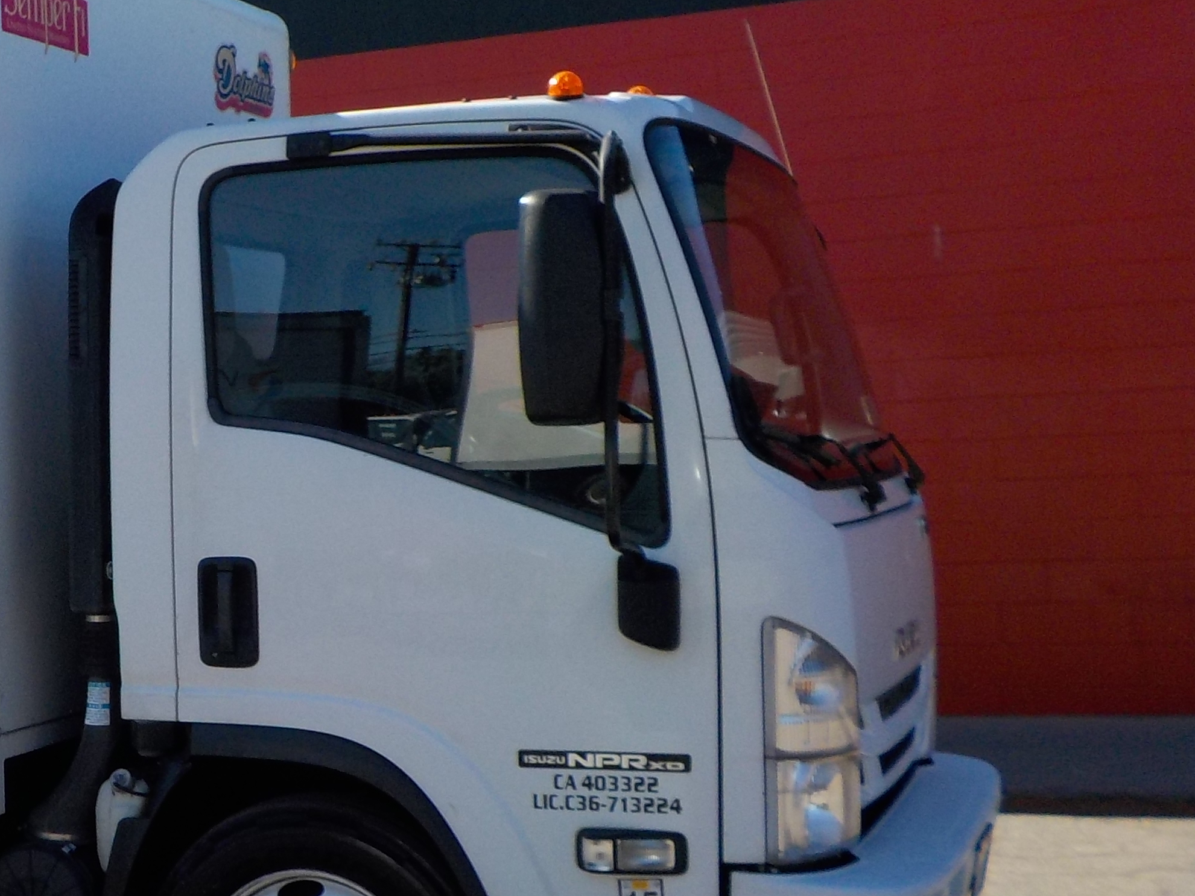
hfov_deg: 28.5
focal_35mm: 63
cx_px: -48
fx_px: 2175
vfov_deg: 23.3
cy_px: 537
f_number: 3.3
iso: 125
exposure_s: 1/800
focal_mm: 4.1
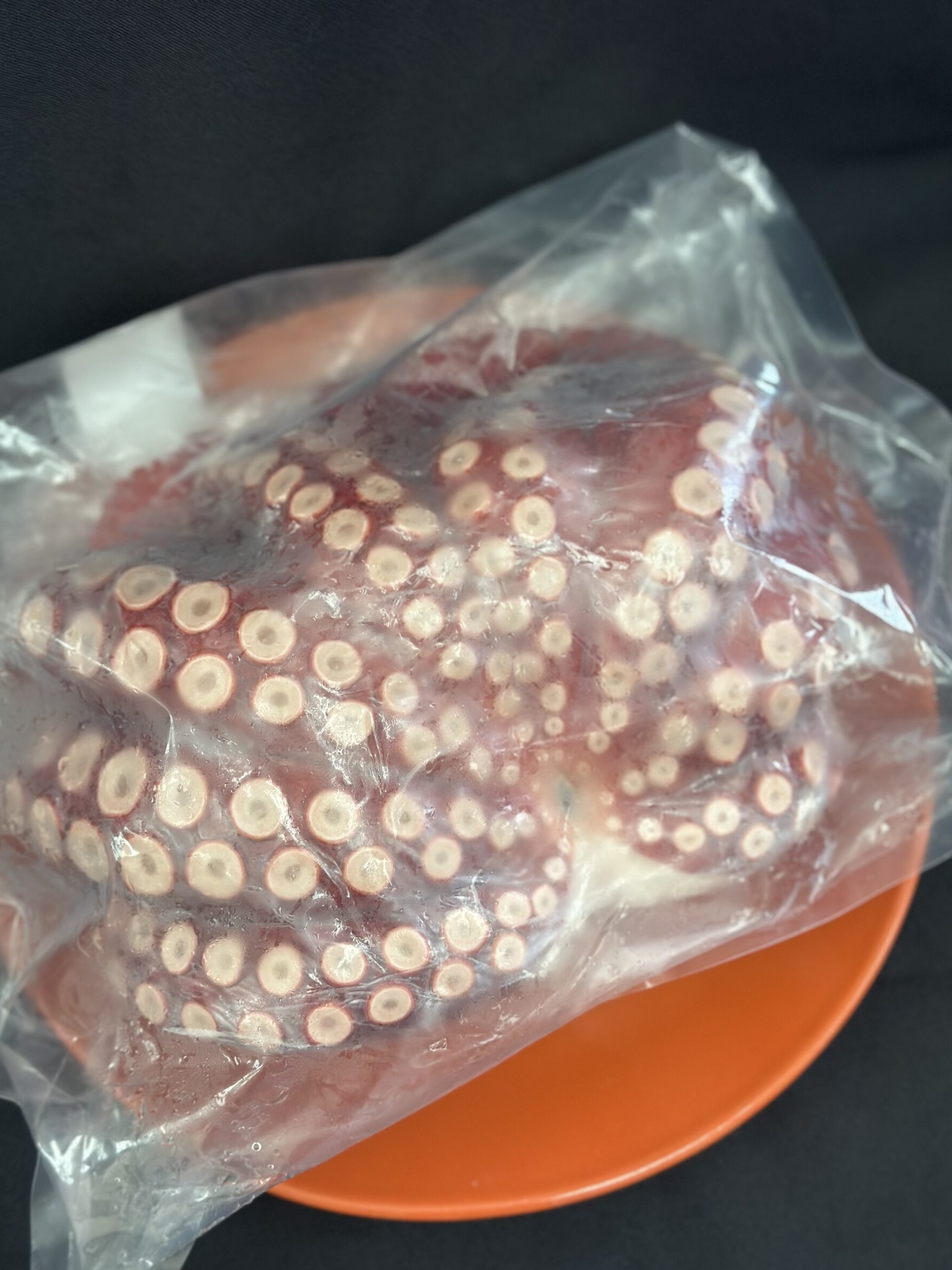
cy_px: 622
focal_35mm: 52
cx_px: 488
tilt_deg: -69.7
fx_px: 1907
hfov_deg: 28.0
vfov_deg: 36.8
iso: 160
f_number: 1.78
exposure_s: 1/120
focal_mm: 6.86
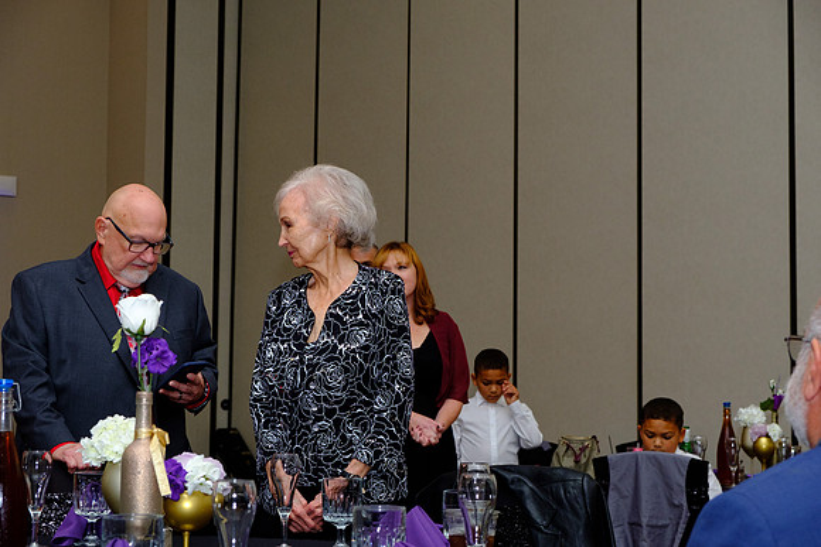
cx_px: 410
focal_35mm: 67
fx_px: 1528
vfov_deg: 20.3
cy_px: 274
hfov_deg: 30.1
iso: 1600
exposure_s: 1/160
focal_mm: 44.4
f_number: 5.6
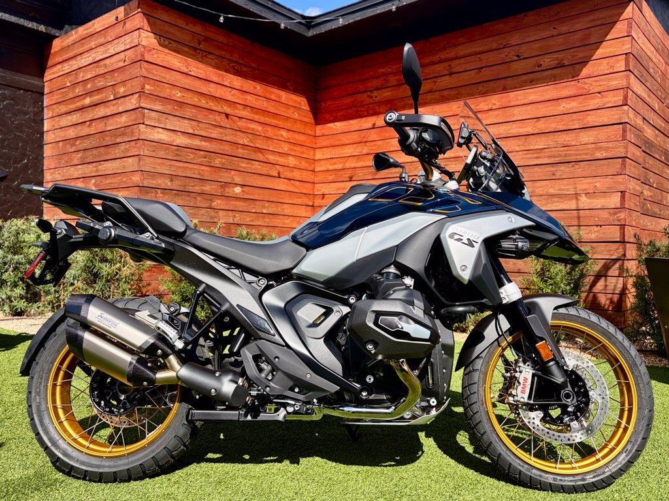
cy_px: 250
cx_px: 334
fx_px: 502
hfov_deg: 67.3
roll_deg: +1.2
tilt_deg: +1.0
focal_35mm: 26
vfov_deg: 53.1
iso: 64
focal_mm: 5.96
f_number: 1.6
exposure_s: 1/2985
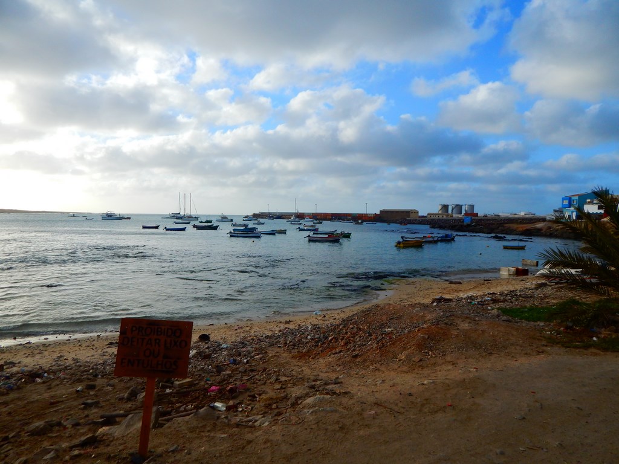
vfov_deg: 61.1
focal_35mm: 22
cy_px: 232
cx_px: 310
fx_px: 393
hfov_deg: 76.4
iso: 125
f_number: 6
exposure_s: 1/500
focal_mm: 4
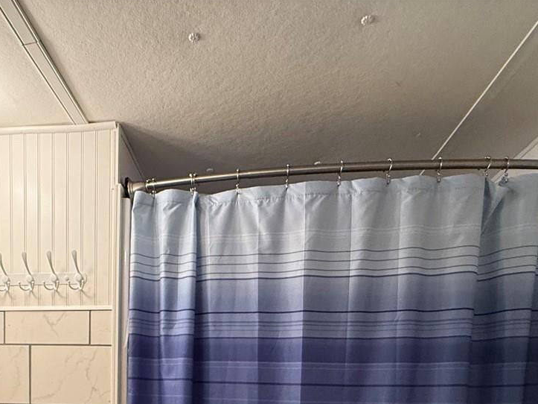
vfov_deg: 37.9
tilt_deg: -5.8
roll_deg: -1.4
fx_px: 482
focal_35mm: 31
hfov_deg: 57.0
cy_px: 444
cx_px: 175
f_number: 2.2
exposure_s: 1/60
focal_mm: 2.22
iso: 400
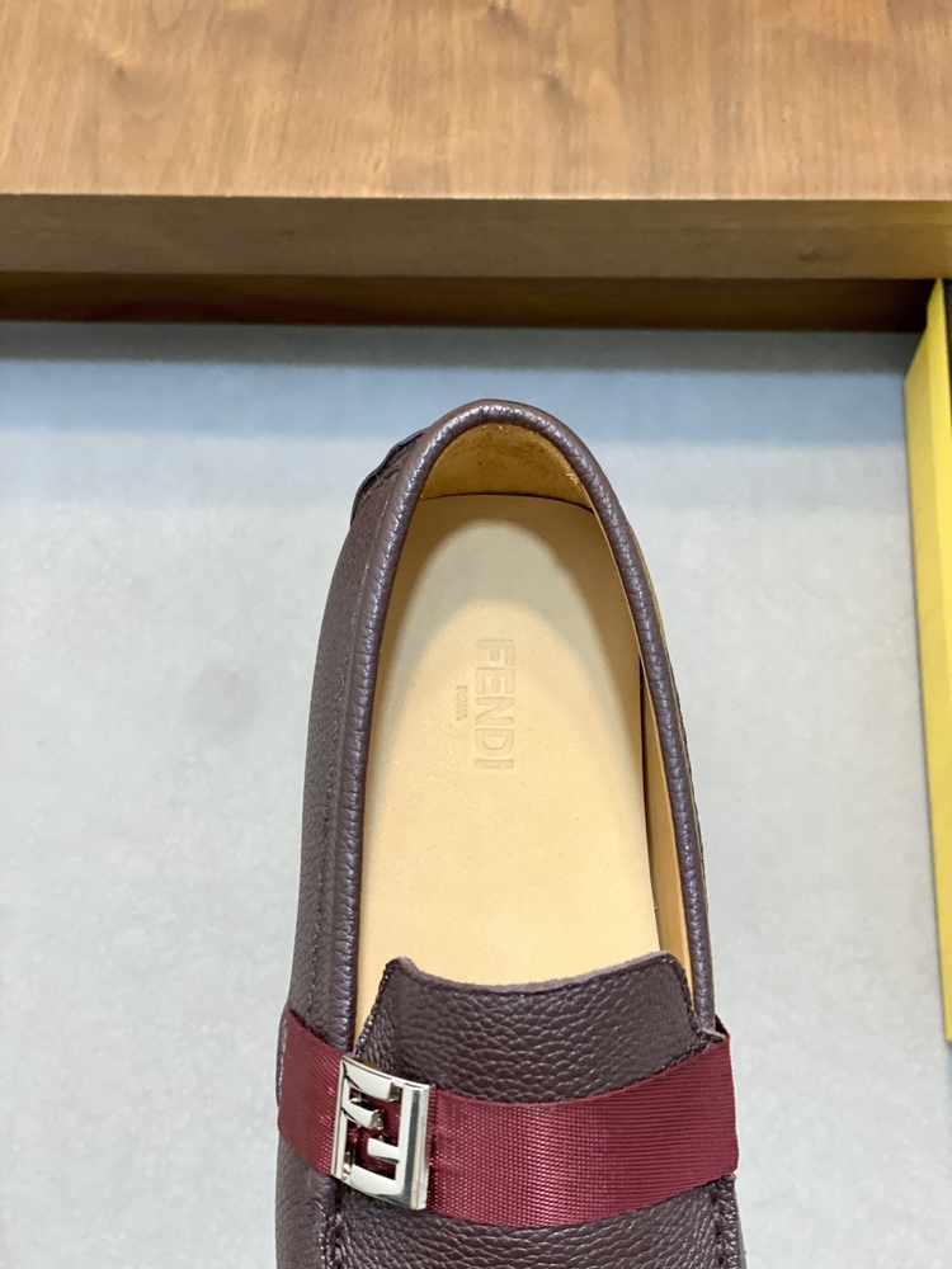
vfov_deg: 36.8
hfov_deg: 28.0
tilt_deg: -68.4
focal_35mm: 52
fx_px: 1907
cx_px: 476
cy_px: 634
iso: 200
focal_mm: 6
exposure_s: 1/100
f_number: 2
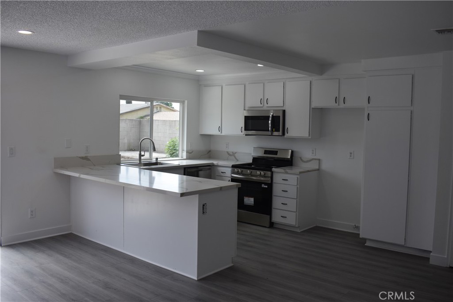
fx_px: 396
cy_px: 151
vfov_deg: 41.7
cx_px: 226
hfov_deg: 59.5
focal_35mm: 32
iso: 250
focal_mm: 21
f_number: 5.6
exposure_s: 1/250
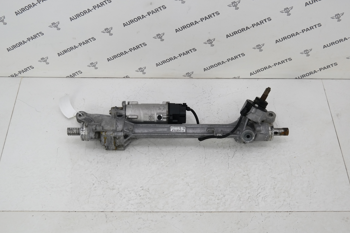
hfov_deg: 38.9
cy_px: 118
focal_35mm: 51
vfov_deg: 26.5
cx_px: 178
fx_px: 496
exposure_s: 1/100
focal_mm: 25
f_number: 4
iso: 200
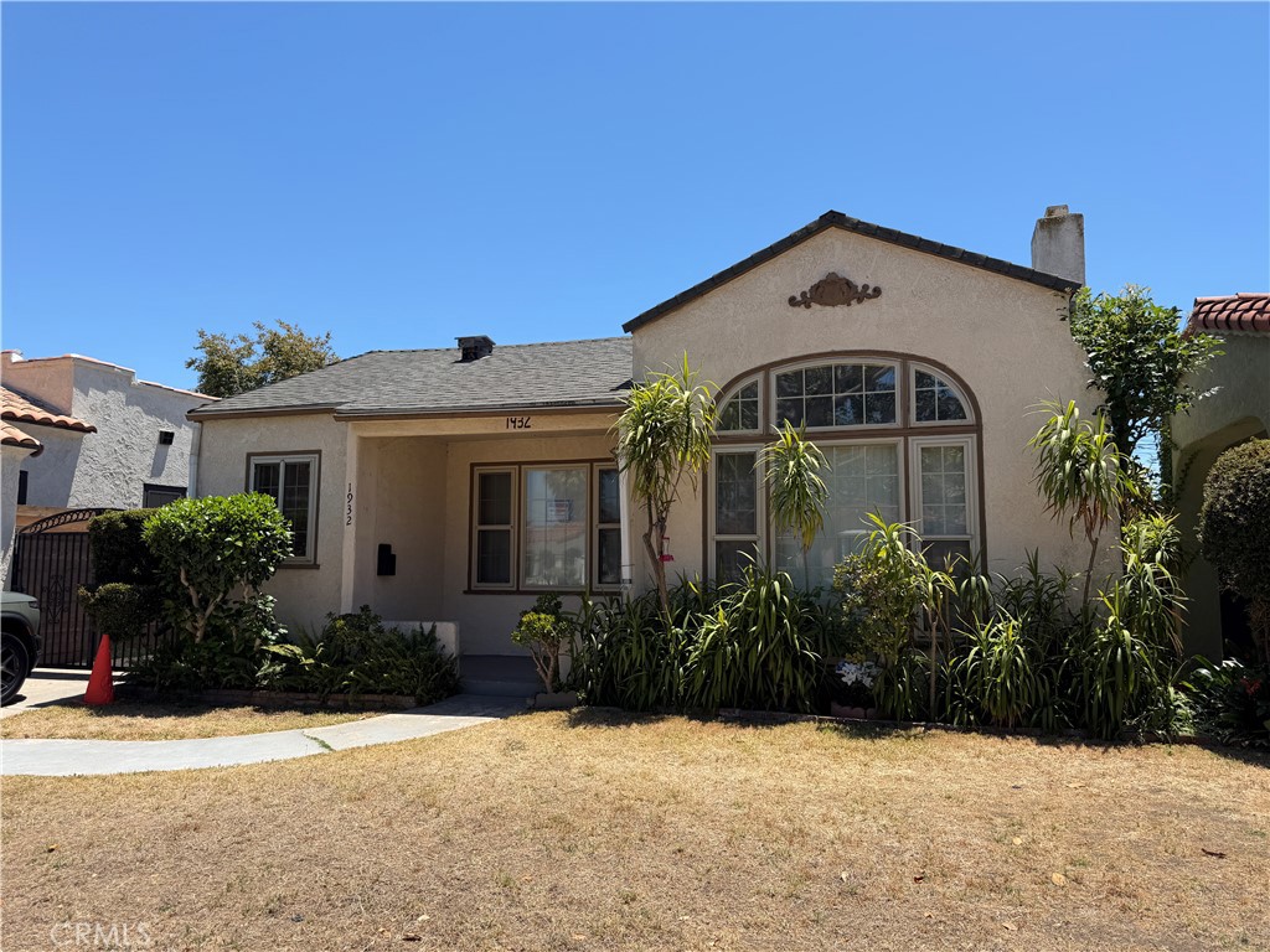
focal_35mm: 24
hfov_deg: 71.6
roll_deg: +1.3
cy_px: 476
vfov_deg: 56.8
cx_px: 635
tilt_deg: +5.0
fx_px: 881
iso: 80
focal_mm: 6.76
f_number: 1.78
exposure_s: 1/3425
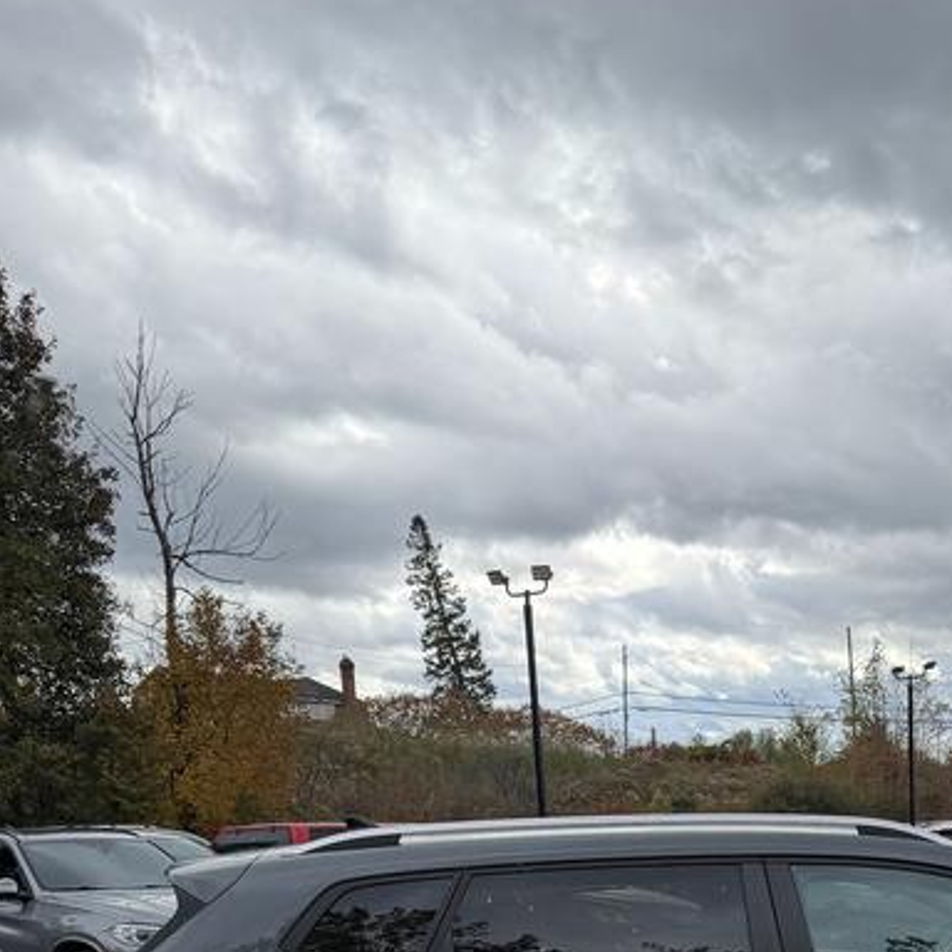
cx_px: 811
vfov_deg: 28.4
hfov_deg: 31.1
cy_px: 1121
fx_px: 1649
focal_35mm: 53
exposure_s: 1/2169
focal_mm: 6.76
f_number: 1.78
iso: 100
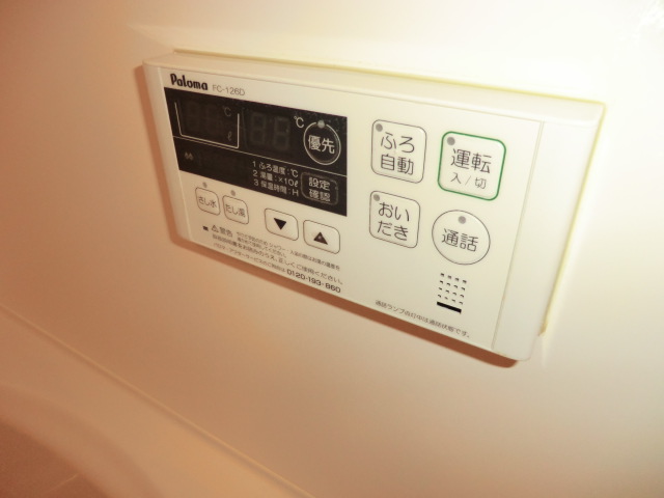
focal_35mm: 24
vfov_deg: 56.8
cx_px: 332
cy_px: 249
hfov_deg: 71.6
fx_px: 460
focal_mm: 4.3
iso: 250
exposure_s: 1/60
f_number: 3.2
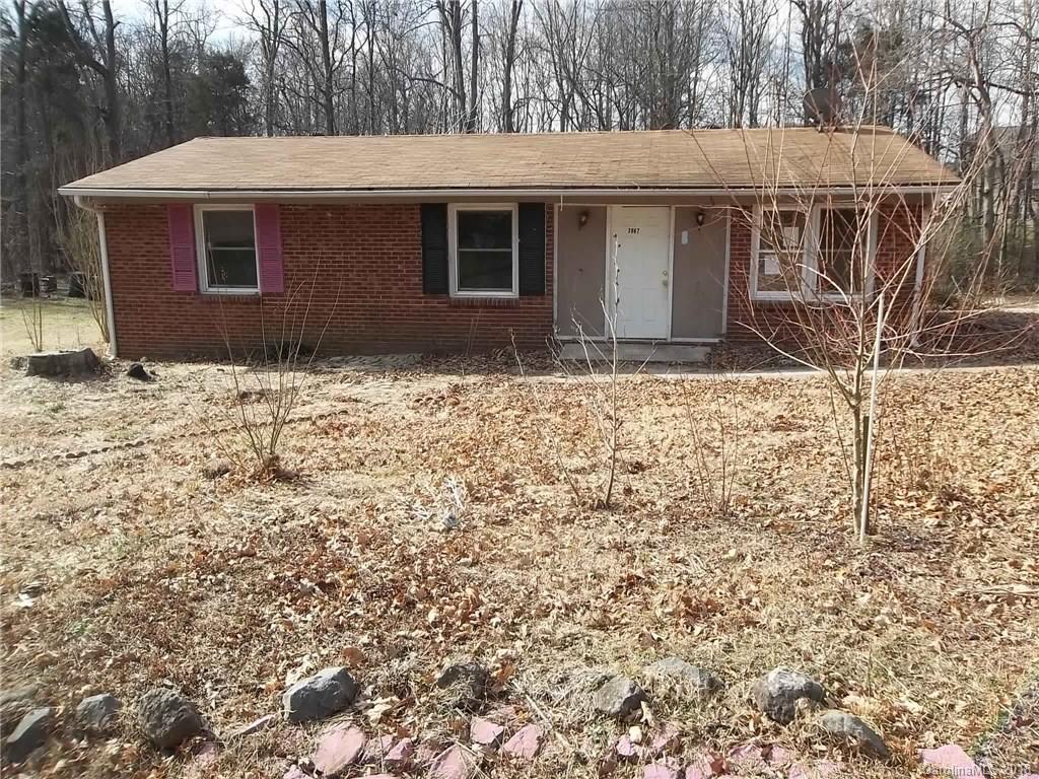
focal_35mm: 27
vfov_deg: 51.4
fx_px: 810
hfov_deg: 65.3
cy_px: 390
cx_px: 520
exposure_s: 1/400
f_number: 3.5
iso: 80
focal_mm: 4.9
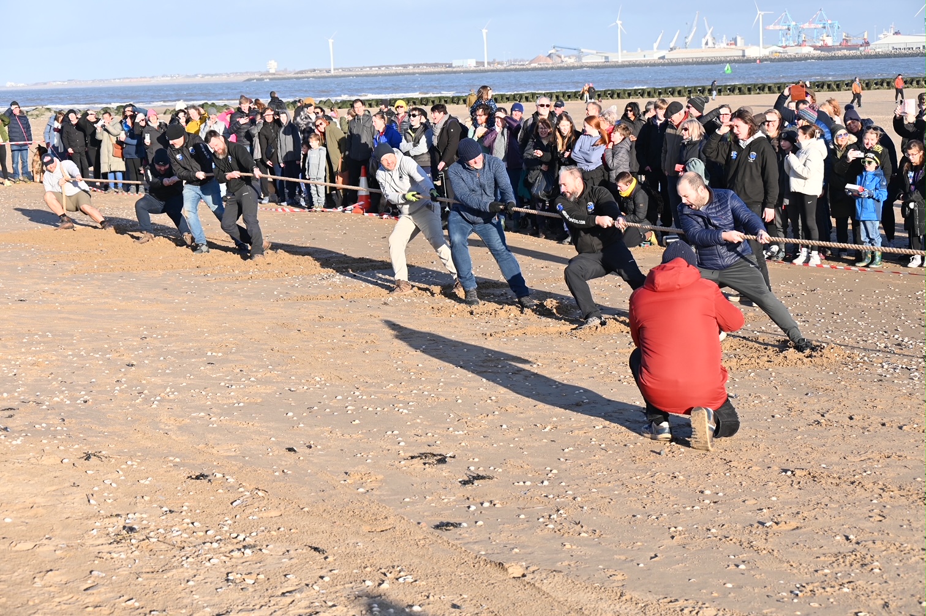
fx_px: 1542
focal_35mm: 60
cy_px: 308
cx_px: 463
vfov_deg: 22.6
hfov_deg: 33.4
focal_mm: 60
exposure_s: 1/400
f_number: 7.1
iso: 200
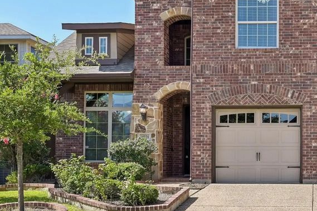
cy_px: 95
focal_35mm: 54
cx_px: 223
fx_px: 475
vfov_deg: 25.0
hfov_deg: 36.3
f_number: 8
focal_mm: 30
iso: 400
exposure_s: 1/640
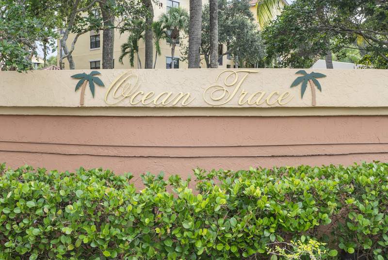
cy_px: 130
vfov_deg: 43.7
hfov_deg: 61.9
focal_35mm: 30
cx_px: 194
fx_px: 324
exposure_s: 1/100
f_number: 7.1
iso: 100
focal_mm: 20
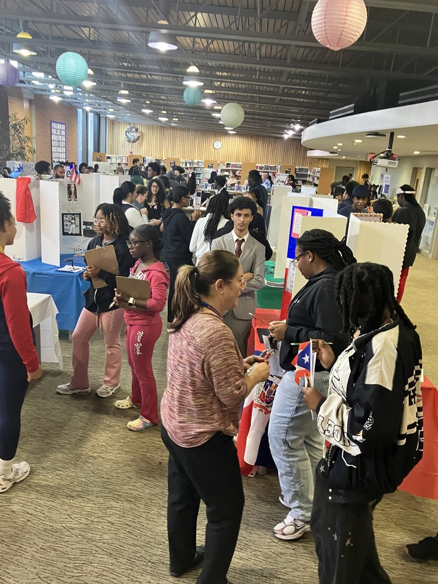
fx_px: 523
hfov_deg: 45.4
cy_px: 321
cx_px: 200
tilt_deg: -15.4
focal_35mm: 31
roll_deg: -4.7
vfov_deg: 58.2
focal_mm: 3.99
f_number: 1.8
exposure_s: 1/60
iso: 320
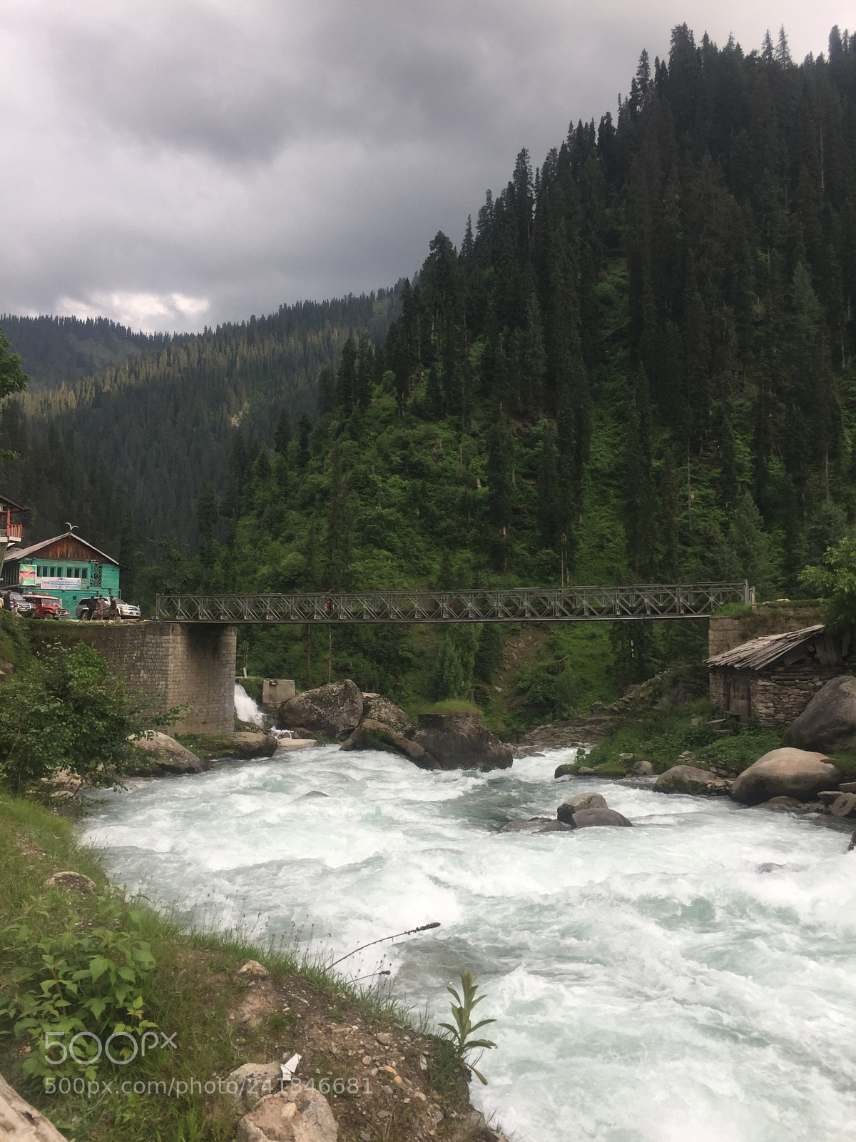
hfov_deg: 48.2
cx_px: 428
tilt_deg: +4.6
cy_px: 571
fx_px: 956
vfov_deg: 61.7
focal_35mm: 29
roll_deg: -0.4
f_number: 2.2
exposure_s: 1/341
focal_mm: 4.15
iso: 32
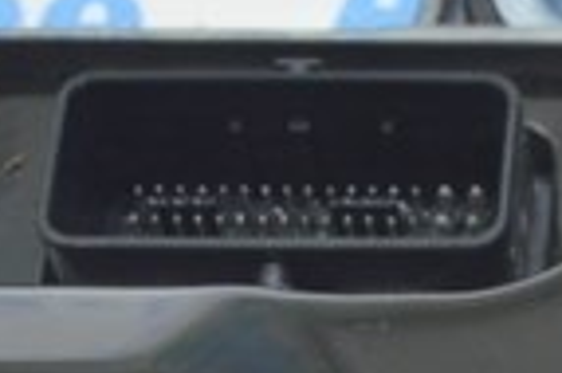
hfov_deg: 8.5
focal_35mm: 236
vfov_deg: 5.7
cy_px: 799
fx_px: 3680
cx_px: 912
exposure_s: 1/15
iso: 400
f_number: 5.6
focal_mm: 22
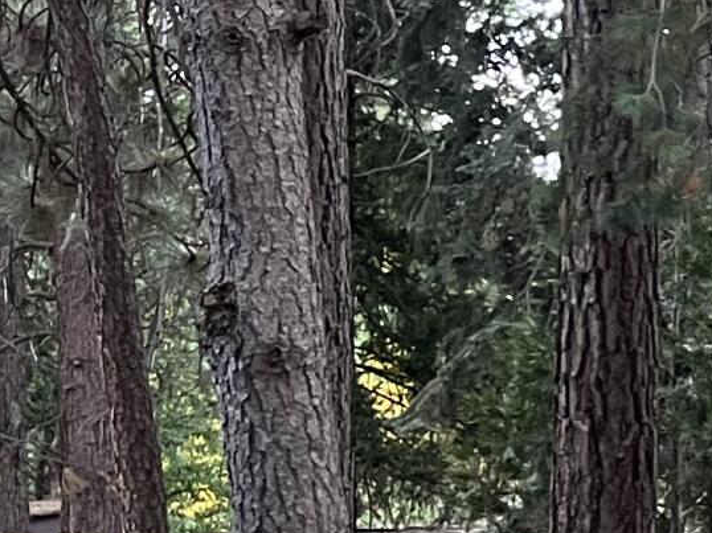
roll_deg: +0.1
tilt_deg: +2.5
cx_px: 1961
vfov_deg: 10.1
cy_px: 575
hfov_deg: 10.6
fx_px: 2981
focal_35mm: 145
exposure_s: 1/94
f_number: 1.6
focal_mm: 5.1
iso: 125
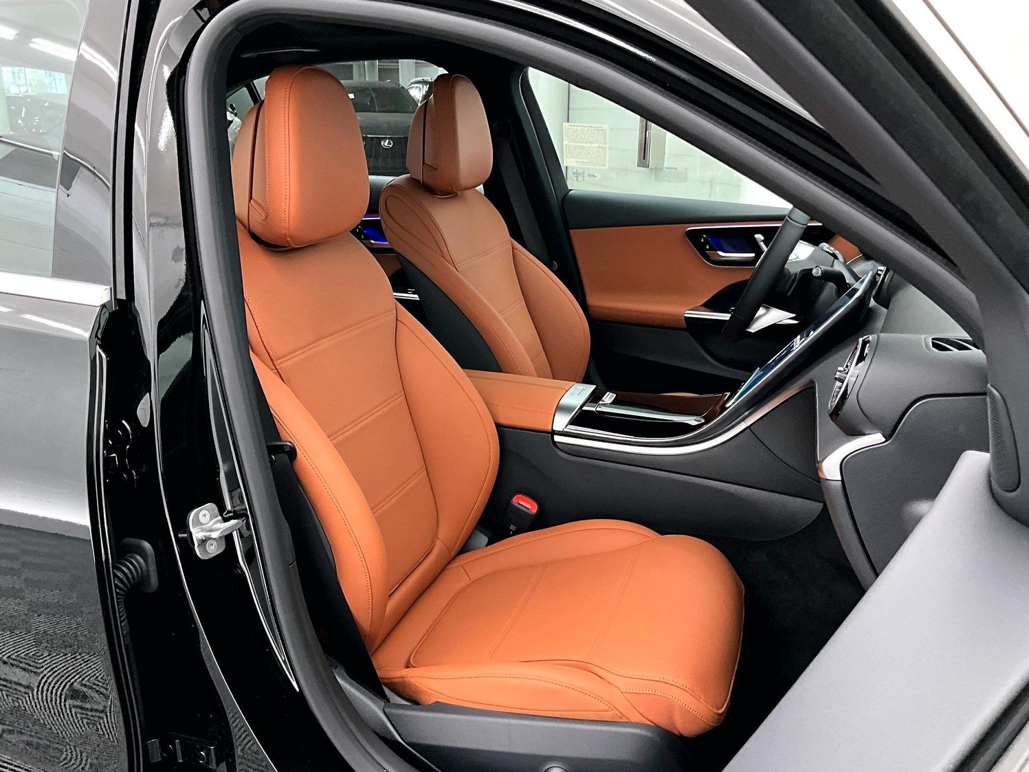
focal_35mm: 31
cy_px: 383
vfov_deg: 45.4
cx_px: 490
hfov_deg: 58.3
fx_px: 922
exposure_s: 1/40
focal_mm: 3
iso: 250
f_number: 1.8
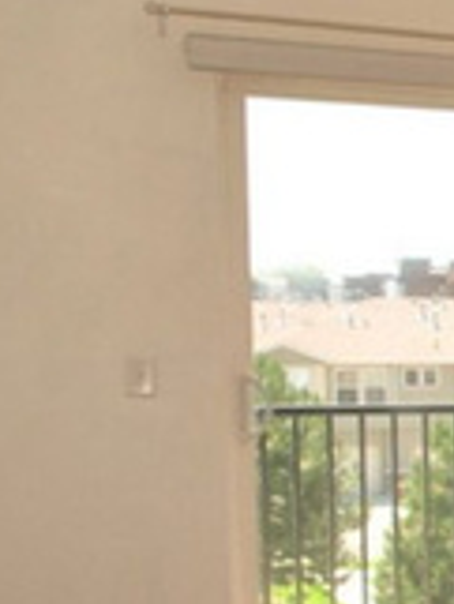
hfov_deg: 13.2
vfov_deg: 22.4
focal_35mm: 86
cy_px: 490
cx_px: 1069
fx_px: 1500
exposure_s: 1/160
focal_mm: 15
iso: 200
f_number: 5
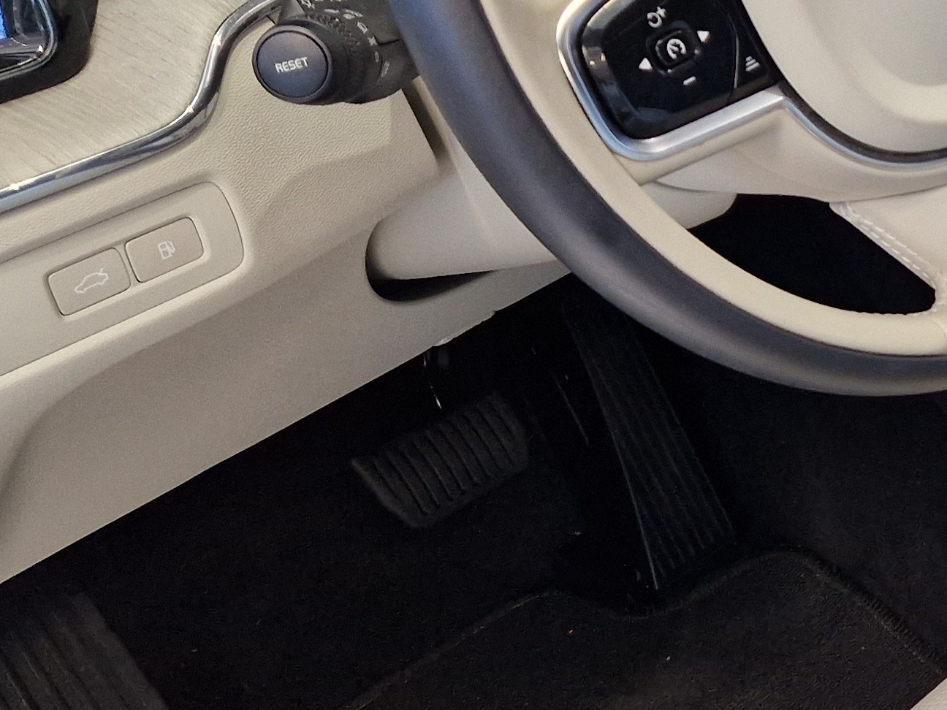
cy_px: 267
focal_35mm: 71
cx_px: 1320
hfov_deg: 23.3
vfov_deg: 20.7
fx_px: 1942
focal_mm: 5.4
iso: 200
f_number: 1.8
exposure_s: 1/180
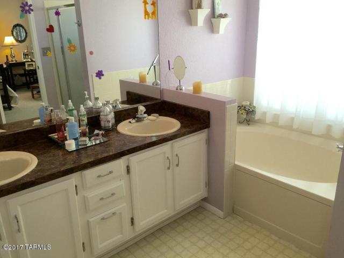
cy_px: 129
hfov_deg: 61.7
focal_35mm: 29
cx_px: 172
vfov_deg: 48.2
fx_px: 288
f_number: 2.2
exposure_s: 1/30
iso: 32
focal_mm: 4.15
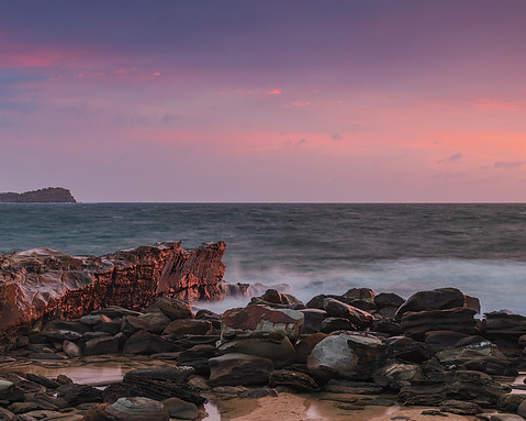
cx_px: 216
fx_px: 934
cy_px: 210
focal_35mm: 60
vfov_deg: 25.4
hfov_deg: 31.4
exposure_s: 4
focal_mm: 52
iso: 100
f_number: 8
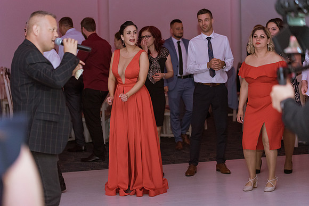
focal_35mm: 90
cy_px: 103
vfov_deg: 15.2
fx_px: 773
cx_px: 154
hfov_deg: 22.6
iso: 2500
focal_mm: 90
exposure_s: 1/250
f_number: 3.2
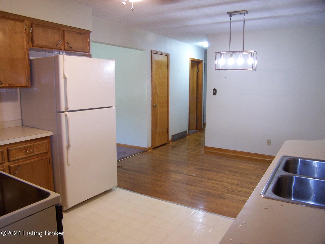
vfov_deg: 37.7
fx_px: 357
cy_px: 122
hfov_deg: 49.0
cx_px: 162
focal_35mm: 38
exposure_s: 1/20
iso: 140
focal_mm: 6.3
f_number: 2.8
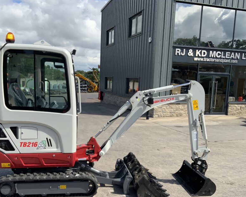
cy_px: 117
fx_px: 269
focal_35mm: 37
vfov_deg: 40.0
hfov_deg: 49.0
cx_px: 112
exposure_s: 1/1848
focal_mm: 3
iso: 16
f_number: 1.8
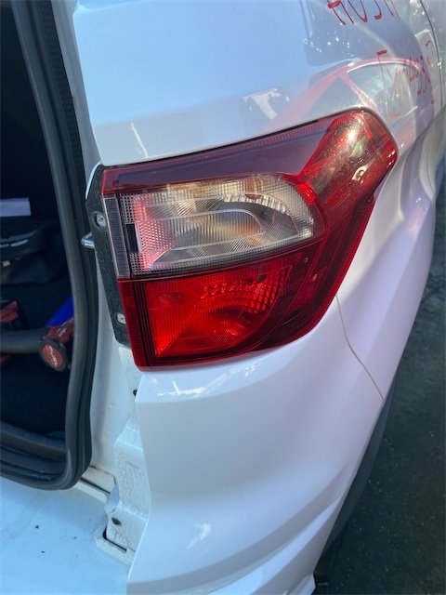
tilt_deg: -37.2
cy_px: 298
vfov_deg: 67.3
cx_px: 223
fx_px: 447
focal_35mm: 26
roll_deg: -0.2
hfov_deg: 53.1
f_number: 1.8
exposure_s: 1/332
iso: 32
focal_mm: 4.25
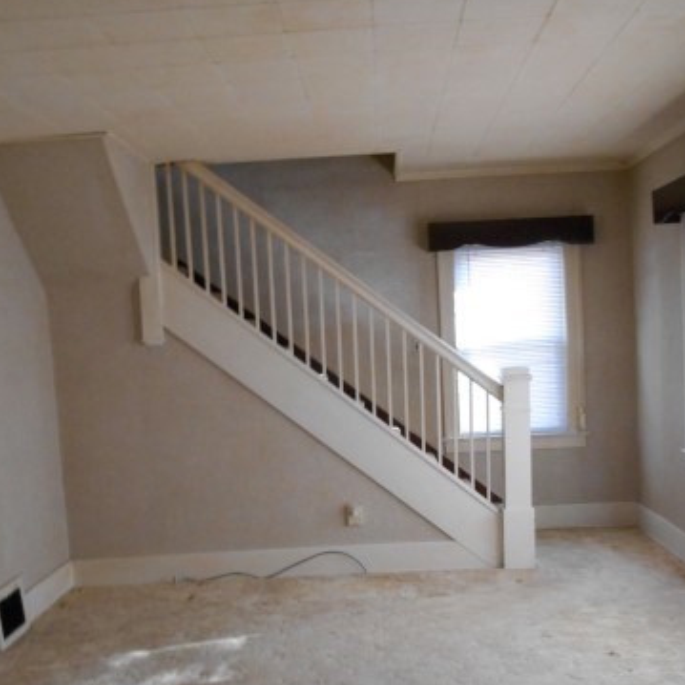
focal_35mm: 41
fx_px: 918
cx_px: 359
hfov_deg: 40.9
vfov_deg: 40.6
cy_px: 431
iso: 320
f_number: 3.4
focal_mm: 4.7
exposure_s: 1/30
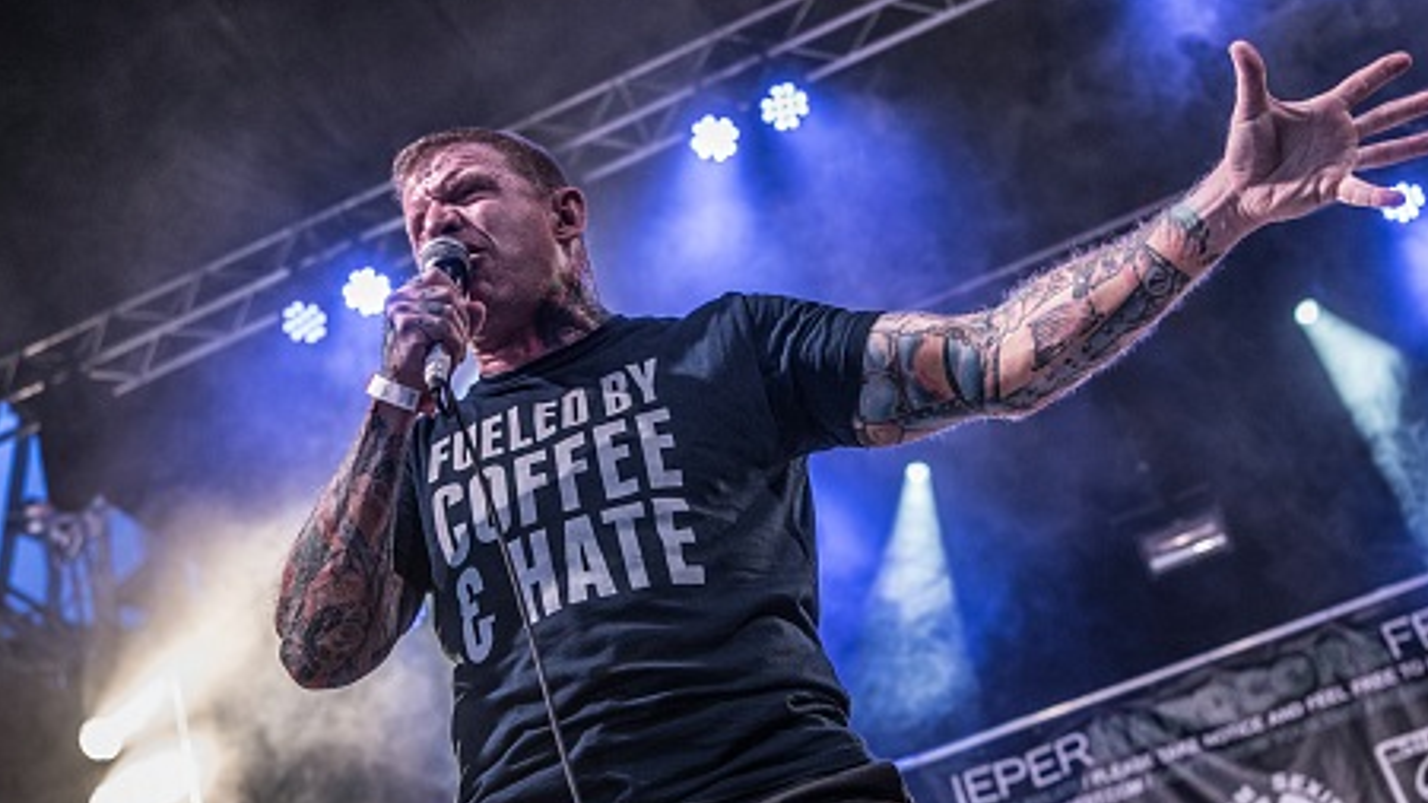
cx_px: 657
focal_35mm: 57
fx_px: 2158
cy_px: 589
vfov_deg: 20.9
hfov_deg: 36.6
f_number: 2.8
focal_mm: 34
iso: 640
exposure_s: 1/100
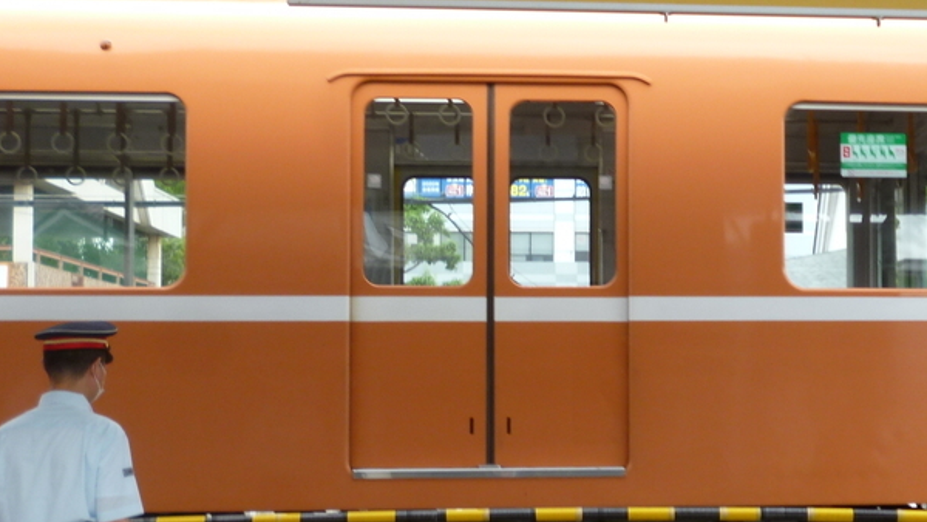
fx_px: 1500
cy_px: 341
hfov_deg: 33.8
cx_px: 671
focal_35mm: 61
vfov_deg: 19.7
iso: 100
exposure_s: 1/160
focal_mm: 5
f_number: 3.1
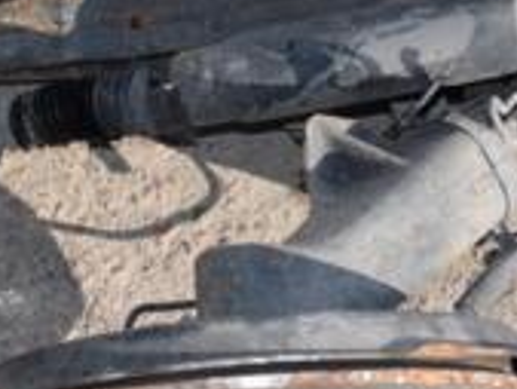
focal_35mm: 143
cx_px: 217
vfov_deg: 10.4
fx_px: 2137
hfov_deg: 13.8
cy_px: 119
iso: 800
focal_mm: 28
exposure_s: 1/200
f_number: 20
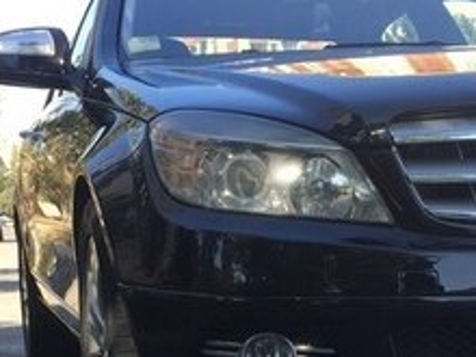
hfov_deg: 22.3
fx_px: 1196
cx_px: 359
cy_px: 449
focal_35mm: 87
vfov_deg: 16.2
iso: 32
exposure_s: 1/488
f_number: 2.2
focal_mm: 4.15
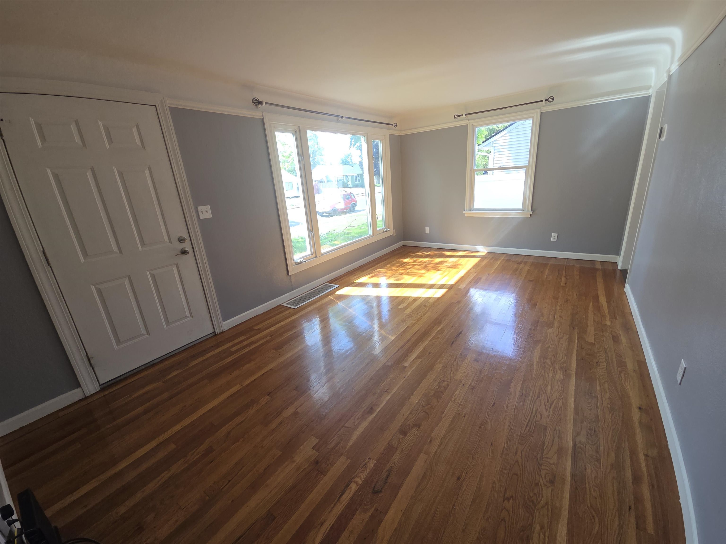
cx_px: 363
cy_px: 272
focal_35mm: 13
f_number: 2.2
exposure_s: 1/120
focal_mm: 2.2
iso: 64
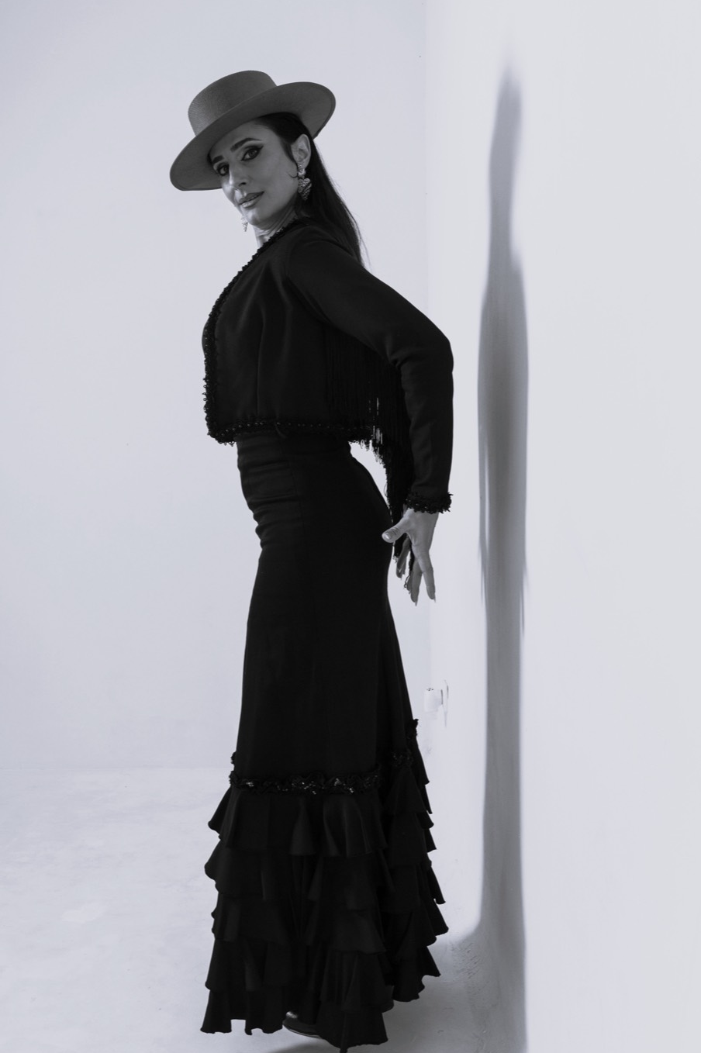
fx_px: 965
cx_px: 326
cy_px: 528
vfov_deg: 57.2
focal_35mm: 33
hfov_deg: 39.9
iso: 400
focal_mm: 28
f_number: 11
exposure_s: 1/100
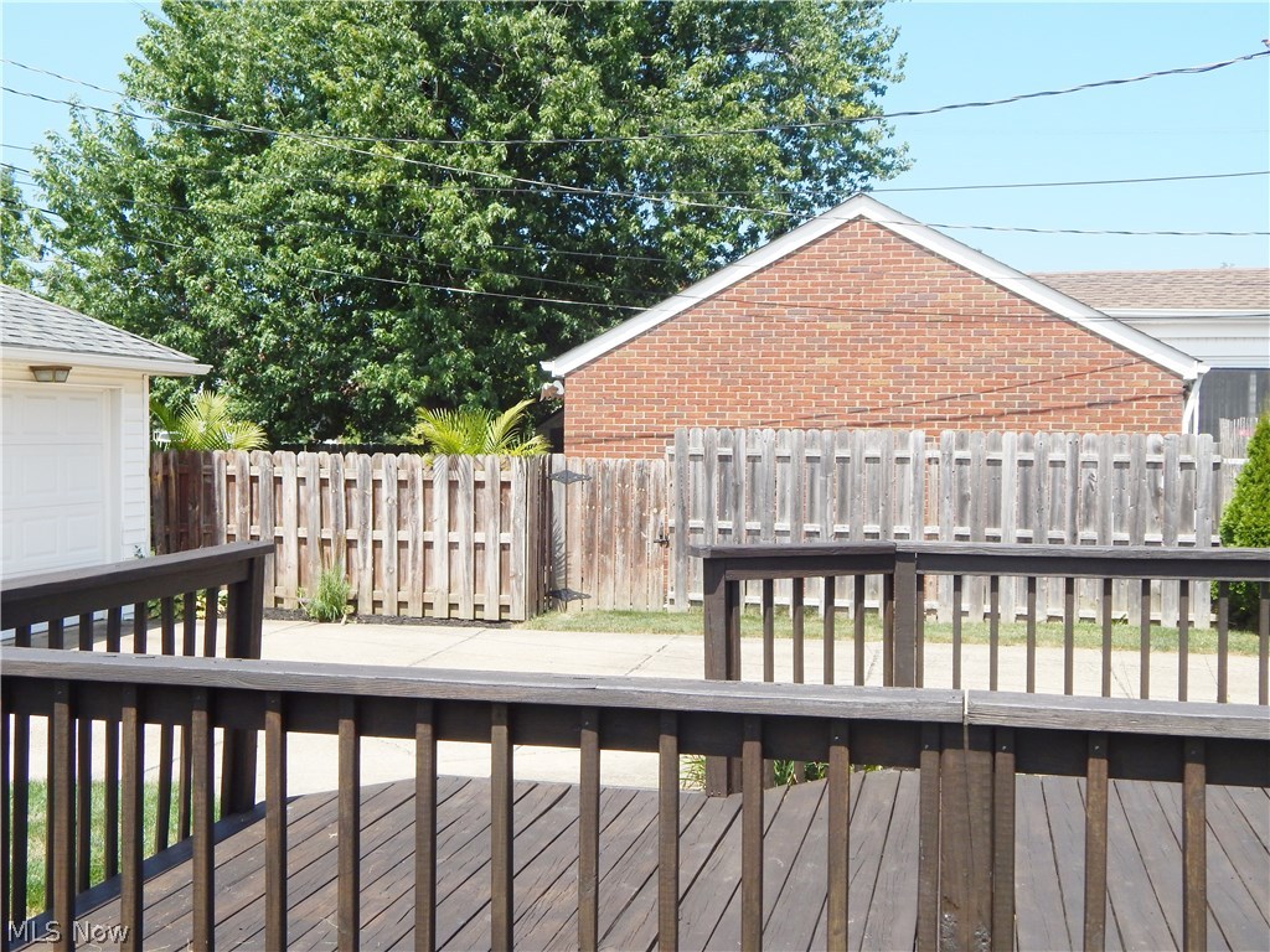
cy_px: 476
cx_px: 635
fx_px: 1394
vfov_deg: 37.7
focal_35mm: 38
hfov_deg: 49.0
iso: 125
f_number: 3.4
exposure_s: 1/1000
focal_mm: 6.8
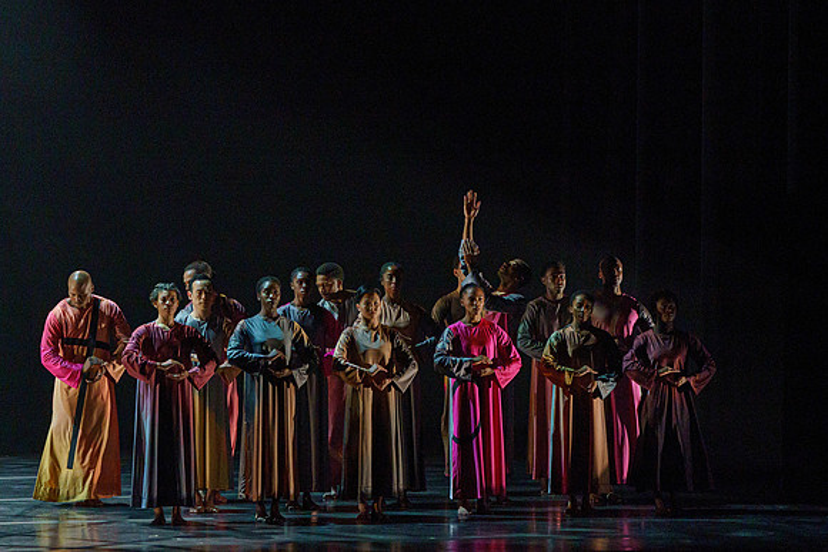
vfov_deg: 6.2
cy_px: 239
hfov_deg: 9.3
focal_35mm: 222
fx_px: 5099
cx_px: 416
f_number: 5.6
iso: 6400
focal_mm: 187
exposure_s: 1/250
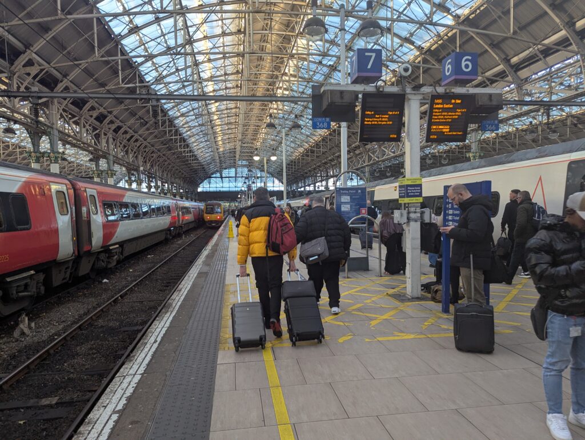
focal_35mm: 24
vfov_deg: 56.9
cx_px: 292
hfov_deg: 71.5
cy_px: 220
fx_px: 406
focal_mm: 6.81
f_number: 1.85
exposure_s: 1/106
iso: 125
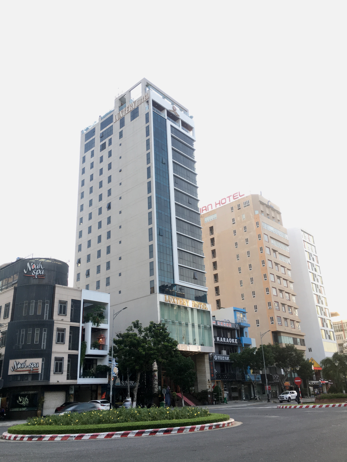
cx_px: 174
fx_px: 388
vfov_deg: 61.7
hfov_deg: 48.2
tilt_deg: +23.9
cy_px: 231
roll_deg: +2.3
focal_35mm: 29
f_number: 2.2
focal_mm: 4.15
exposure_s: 1/33
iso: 32
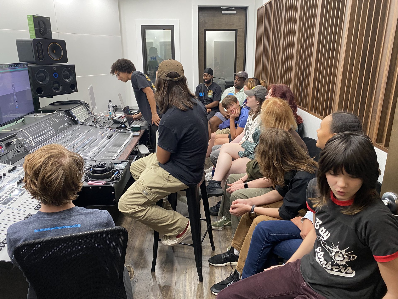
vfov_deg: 53.1
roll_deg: +0.8
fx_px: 299
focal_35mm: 26
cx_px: 199
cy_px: 150
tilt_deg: -18.2
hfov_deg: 67.3
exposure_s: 1/60
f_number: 1.8
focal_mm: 4.25
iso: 200
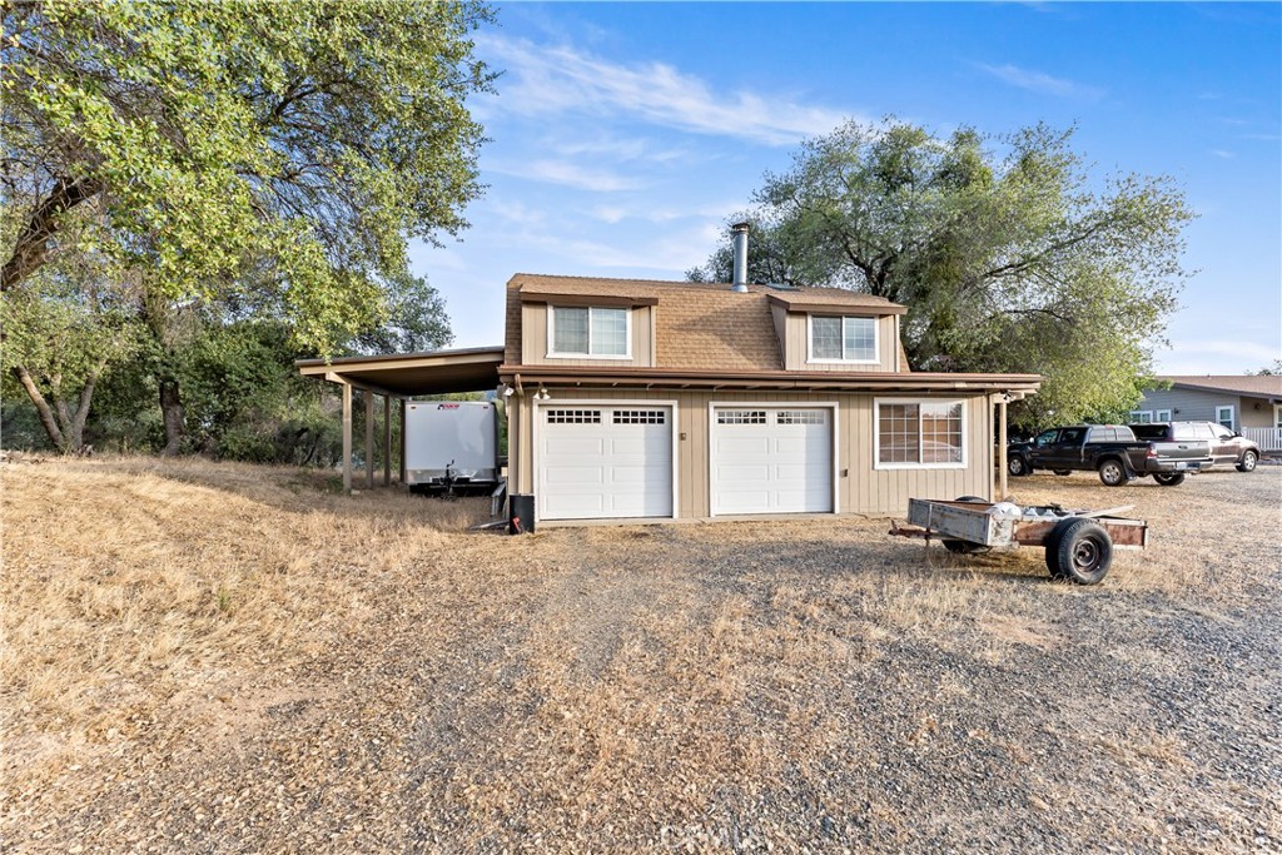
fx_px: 499
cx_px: 641
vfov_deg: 81.2
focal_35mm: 14
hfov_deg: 104.2
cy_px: 428
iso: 80
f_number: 5.6
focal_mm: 14
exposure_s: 1/80
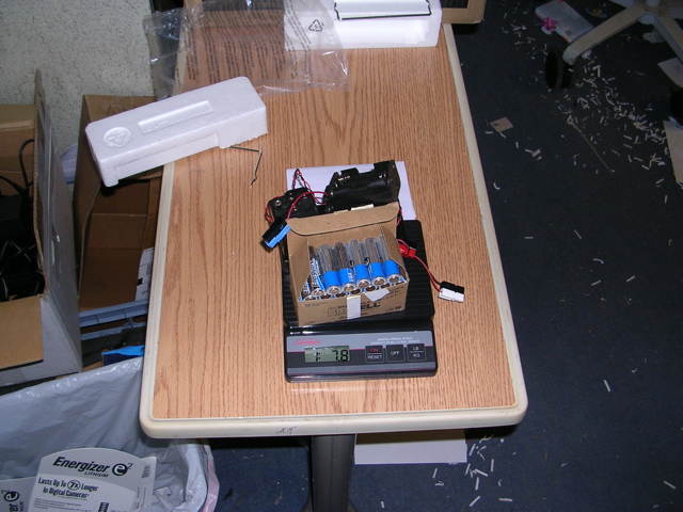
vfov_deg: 37.7
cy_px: 256
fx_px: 750
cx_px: 342
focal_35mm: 38
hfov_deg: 49.0
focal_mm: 5.8
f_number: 2.8
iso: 50
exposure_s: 1/60.1
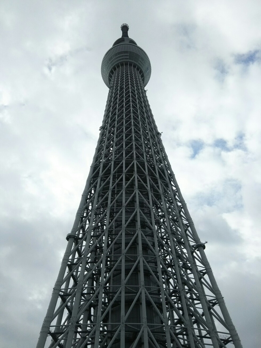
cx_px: 130
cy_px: 174
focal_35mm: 30
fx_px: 302
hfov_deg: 46.8
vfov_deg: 60.0
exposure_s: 1/991
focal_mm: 4
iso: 25
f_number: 2.2
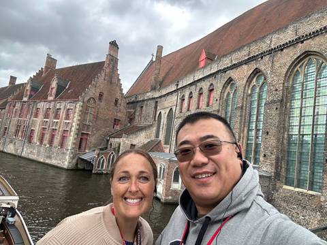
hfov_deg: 73.9
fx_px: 217
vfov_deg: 58.9
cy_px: 122
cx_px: 164
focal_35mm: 23
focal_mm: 2.69
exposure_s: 1/198
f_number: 1.9
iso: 25
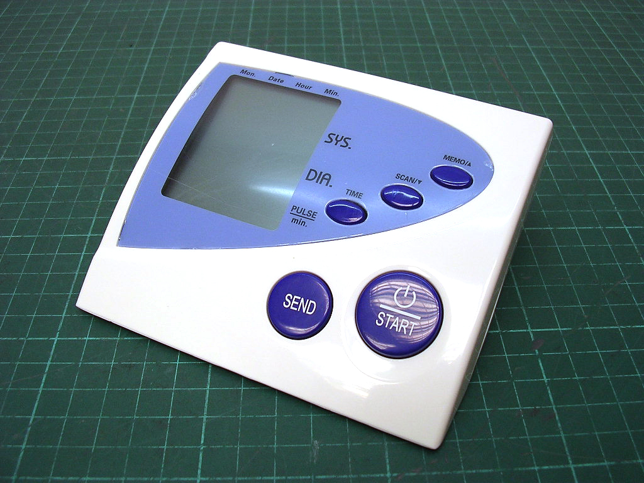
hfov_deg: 49.0
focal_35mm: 38
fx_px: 707
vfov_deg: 37.7
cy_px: 242
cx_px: 322
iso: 100
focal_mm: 5.8
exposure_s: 1/60.1
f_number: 2.8
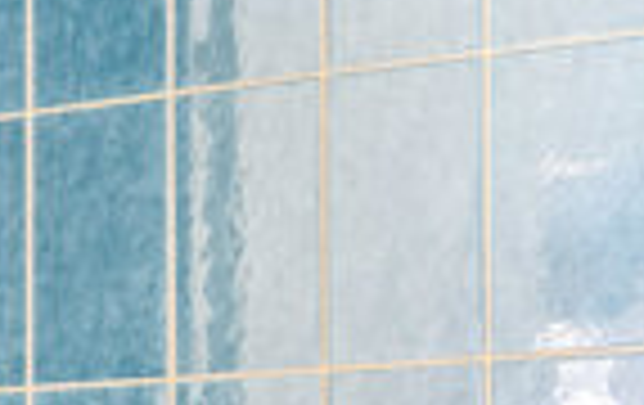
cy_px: 623
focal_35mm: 108
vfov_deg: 11.6
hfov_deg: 16.9
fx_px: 1899
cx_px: -401
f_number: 6.3
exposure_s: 2.5
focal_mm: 19
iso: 400
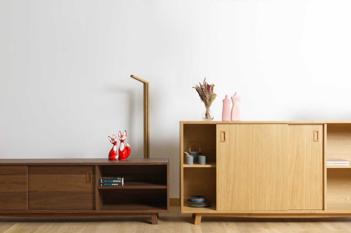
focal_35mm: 34
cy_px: 116
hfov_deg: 55.9
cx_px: 176
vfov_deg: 38.8
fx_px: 331
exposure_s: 1/250
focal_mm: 34
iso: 250
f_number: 5.6
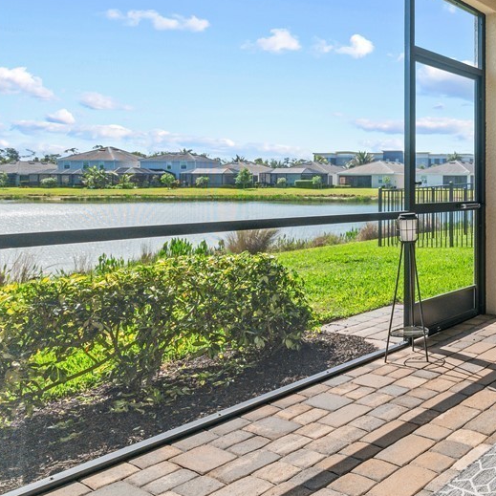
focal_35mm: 32
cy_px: 186
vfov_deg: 50.6
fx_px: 519
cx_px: 508
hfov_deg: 43.1
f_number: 10
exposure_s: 1/125
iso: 640
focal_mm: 18
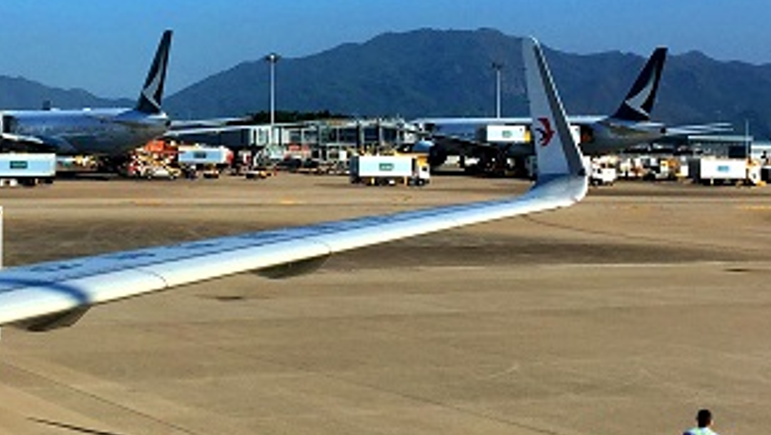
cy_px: 91
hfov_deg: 25.0
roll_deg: -1.4
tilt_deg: +2.3
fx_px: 1718
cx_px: 198
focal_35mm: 84
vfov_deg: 14.3
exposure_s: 1/2639
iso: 32
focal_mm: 4.15
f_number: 2.2
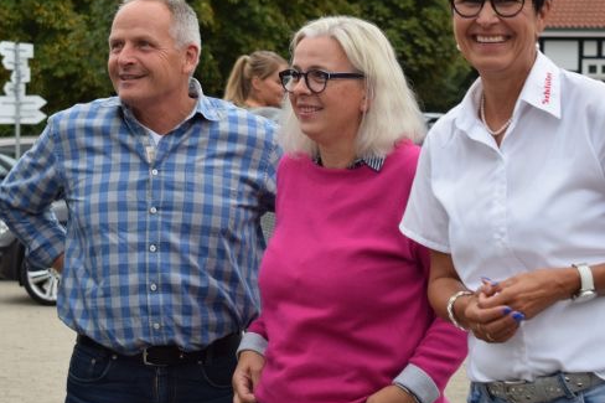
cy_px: 132
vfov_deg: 11.6
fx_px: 1982
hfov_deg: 17.3
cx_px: 208
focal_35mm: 118
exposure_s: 1/60
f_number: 5.3
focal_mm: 48
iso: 400
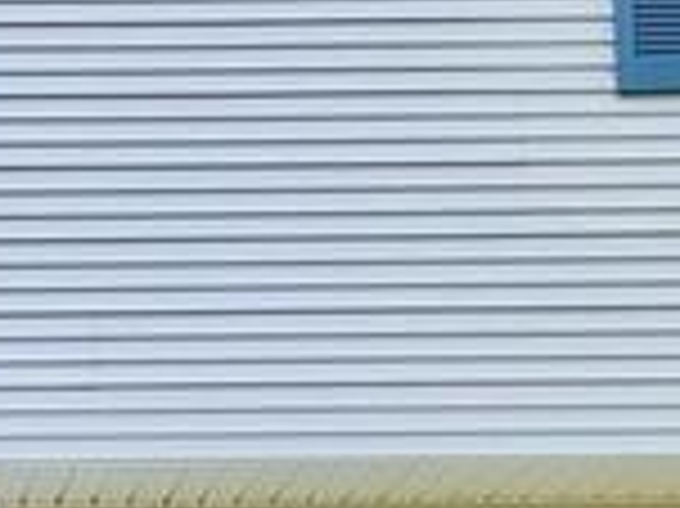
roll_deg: +0.4
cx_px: -135
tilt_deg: +6.4
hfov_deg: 17.1
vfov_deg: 12.6
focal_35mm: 110
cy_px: 814
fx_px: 2159
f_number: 1.6
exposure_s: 1/992
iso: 50
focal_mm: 5.1
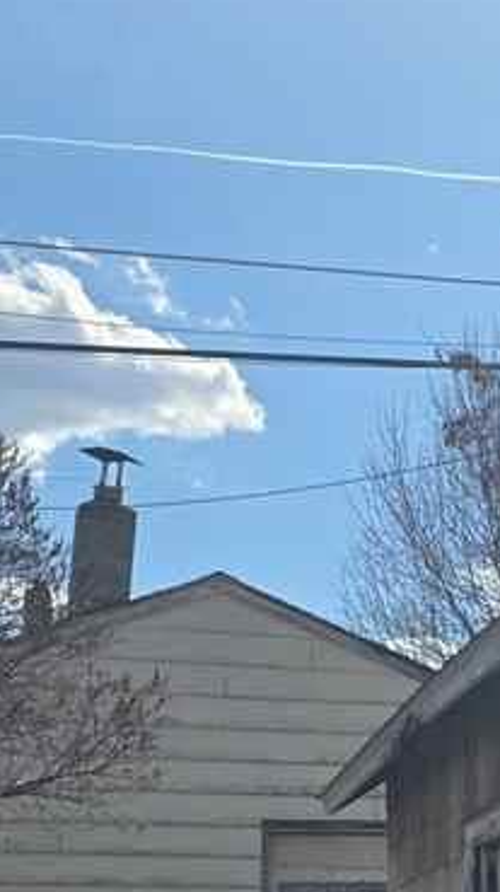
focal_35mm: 87
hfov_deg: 12.1
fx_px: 2055
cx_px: 1041
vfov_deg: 23.4
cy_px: 911
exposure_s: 1/7944
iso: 80
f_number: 1.7
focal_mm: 6.25
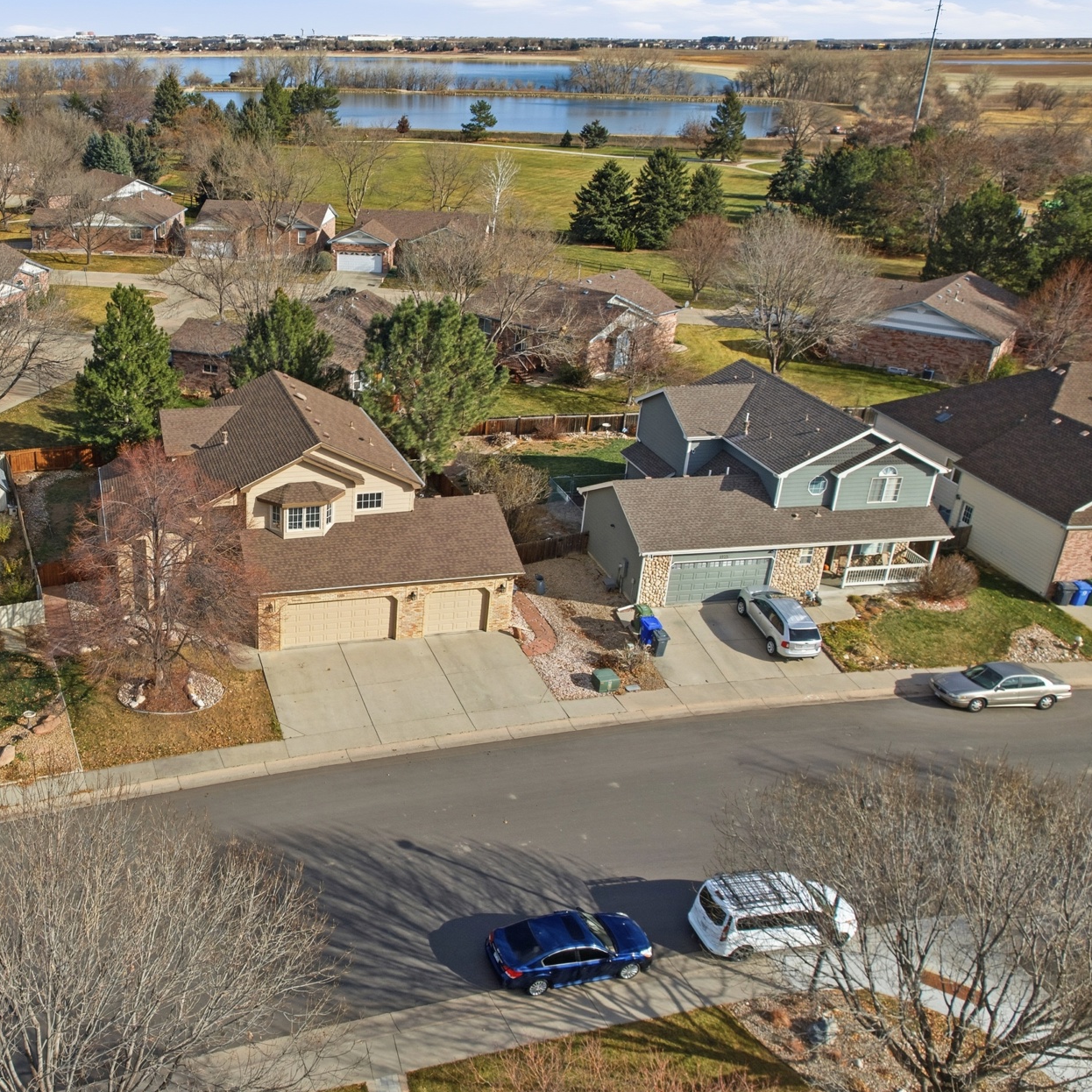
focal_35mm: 30
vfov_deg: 54.0
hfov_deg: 51.1
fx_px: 1071
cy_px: 521
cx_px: 240
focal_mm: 8.4
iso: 140
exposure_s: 1/240
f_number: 2.8
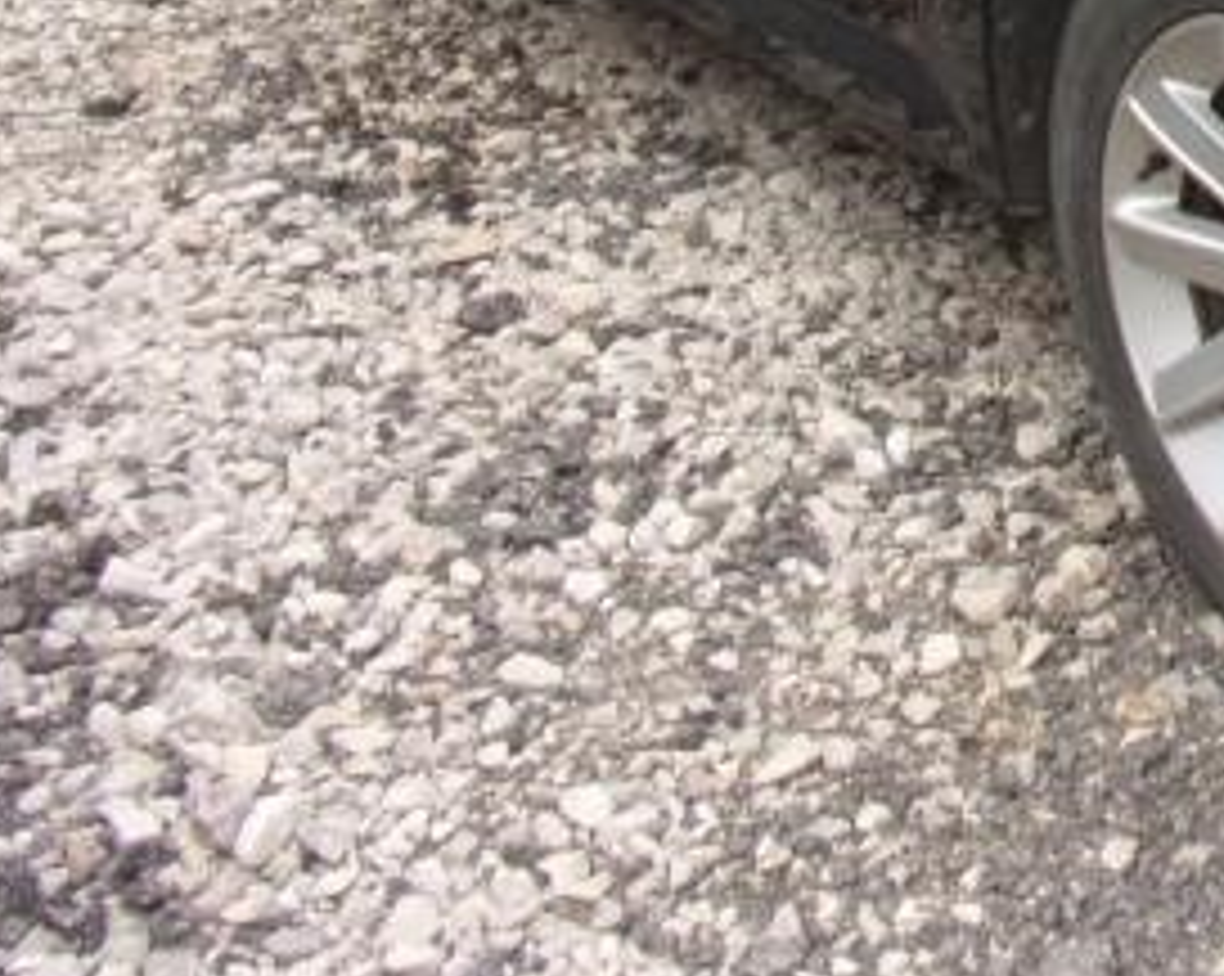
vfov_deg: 20.1
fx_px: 2497
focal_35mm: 69
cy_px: -319
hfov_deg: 23.0
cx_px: 1768
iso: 80
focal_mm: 4.3
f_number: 3.3
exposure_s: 1/120
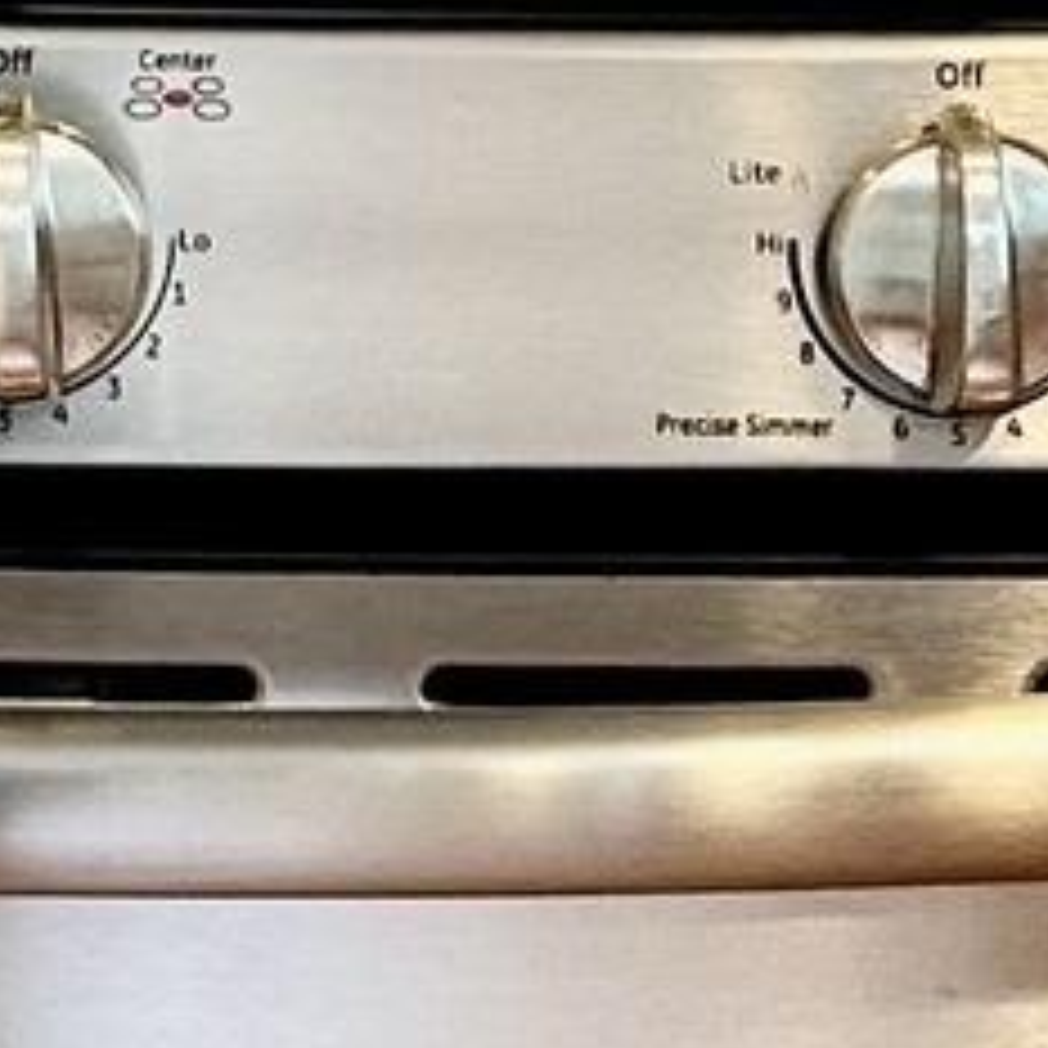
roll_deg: -0.1
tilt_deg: -10.5
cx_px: -301
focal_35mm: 227
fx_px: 7775
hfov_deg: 7.6
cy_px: -1102
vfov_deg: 7.4
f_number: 1.5
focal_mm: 5.7
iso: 160
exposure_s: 1/60
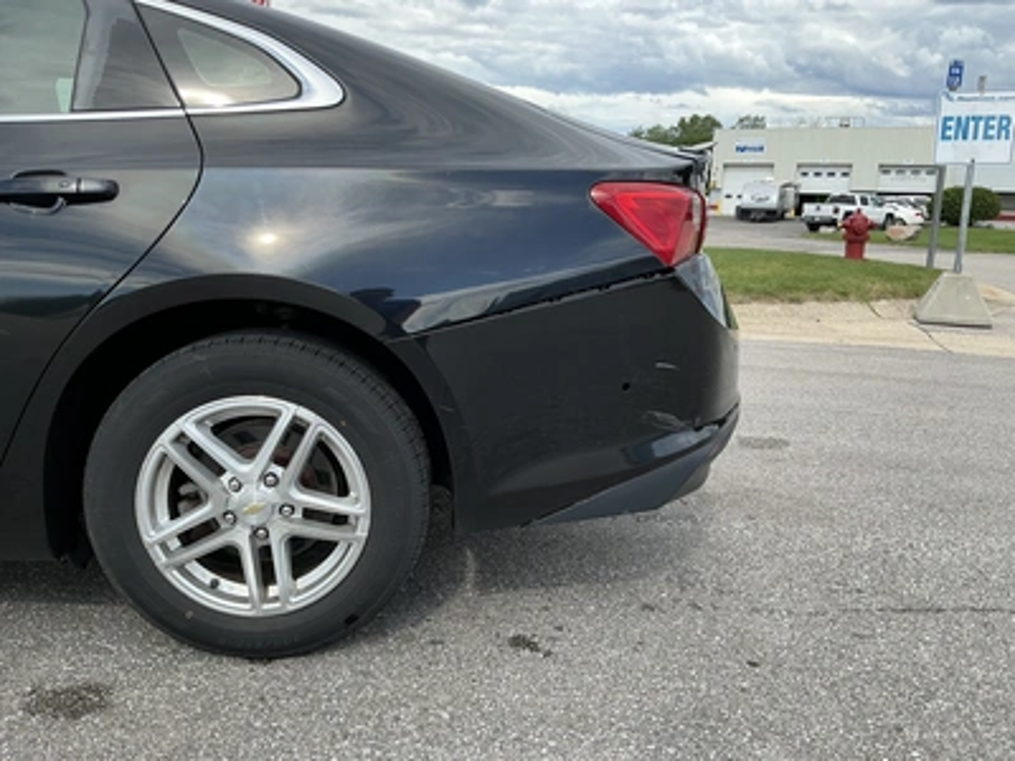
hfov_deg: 63.4
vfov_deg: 49.7
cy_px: 380
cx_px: 508
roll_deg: -0.9
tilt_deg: -11.2
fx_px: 821
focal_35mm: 28
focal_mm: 3
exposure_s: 1/792
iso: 25
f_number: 1.8
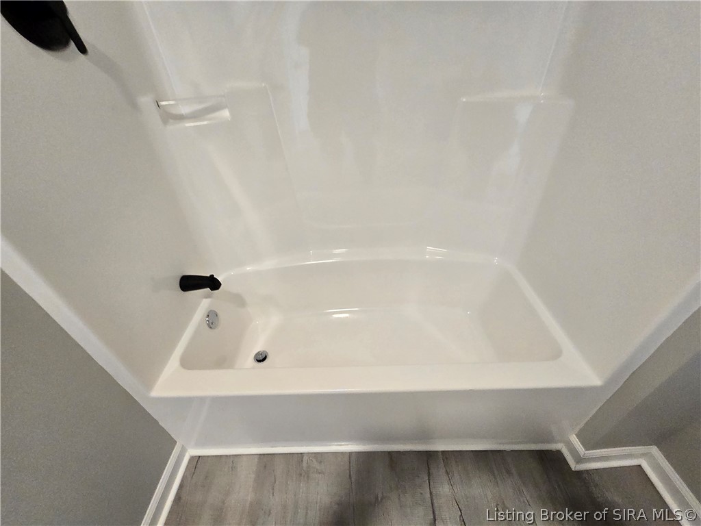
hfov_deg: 106.2
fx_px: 263
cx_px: 350
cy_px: 263
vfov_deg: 89.9
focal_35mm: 13
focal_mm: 2.2
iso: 320
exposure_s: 1/60
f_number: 2.2
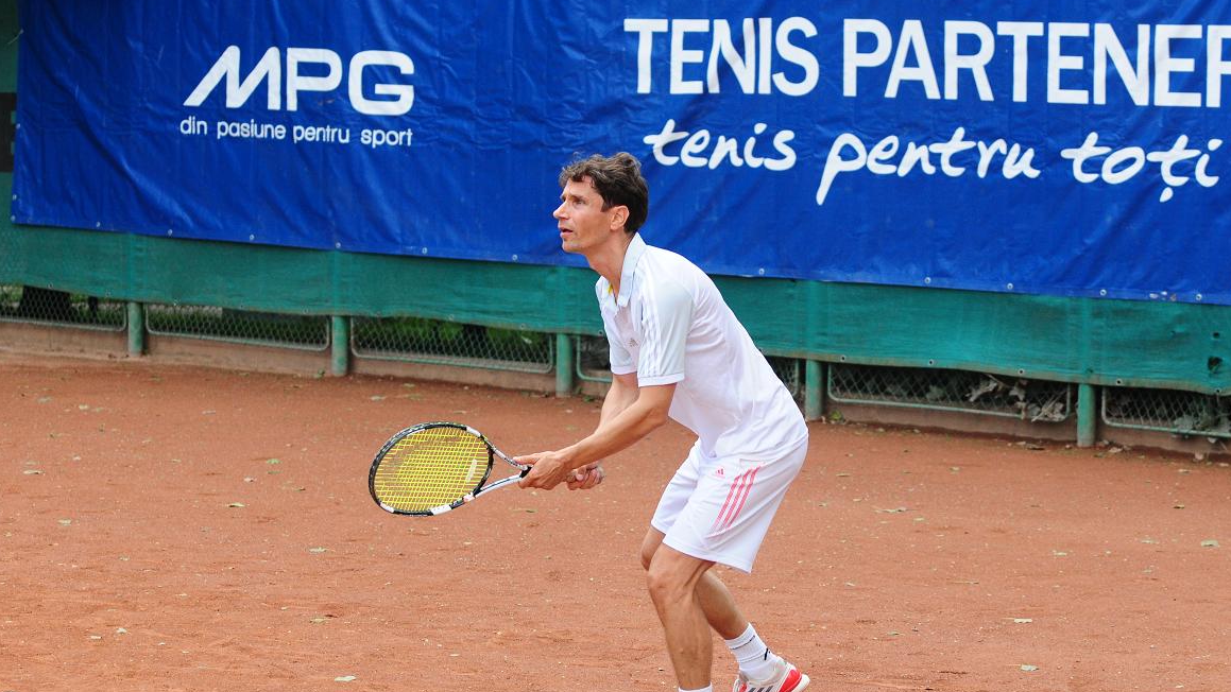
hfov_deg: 17.6
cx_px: 627
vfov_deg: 9.9
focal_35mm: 122
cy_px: 267
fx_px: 3982
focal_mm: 70
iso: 640
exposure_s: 1/1250
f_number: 5
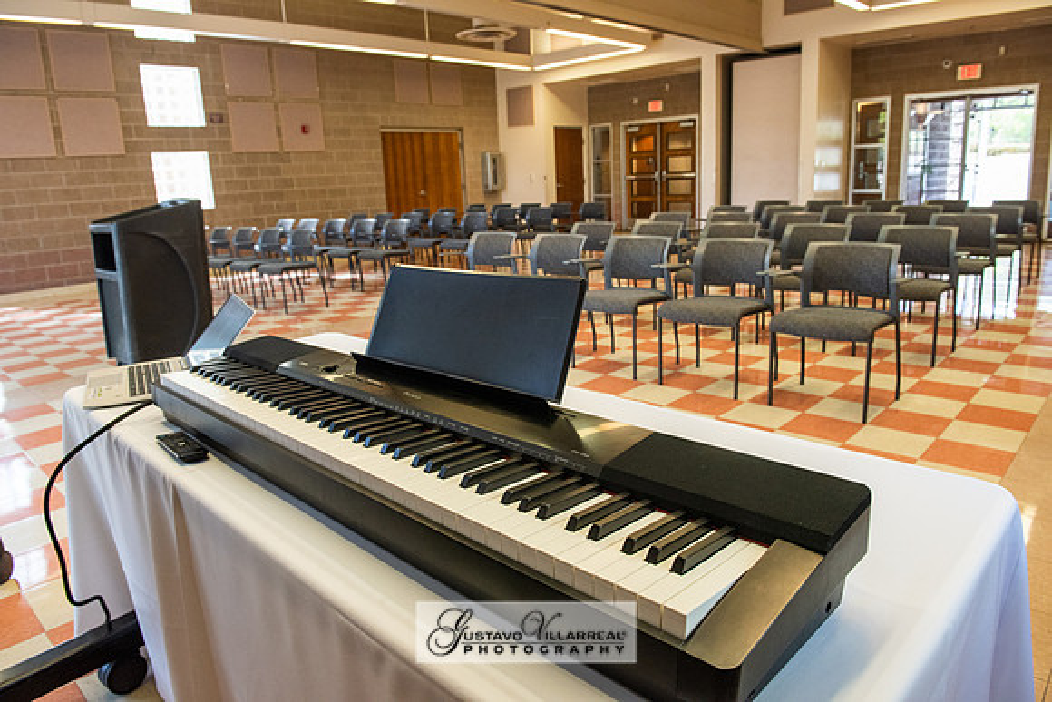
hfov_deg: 73.7
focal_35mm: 24
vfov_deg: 53.2
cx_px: 526
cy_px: 351
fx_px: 701
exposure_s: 1/100
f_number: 7.1
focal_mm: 24
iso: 1600
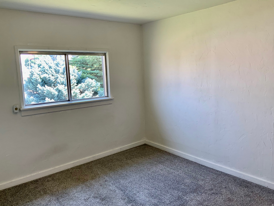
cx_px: 137
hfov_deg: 61.7
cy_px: 103
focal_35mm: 29
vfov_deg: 48.2
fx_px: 230
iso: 32
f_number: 1.8
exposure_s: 1/120
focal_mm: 3
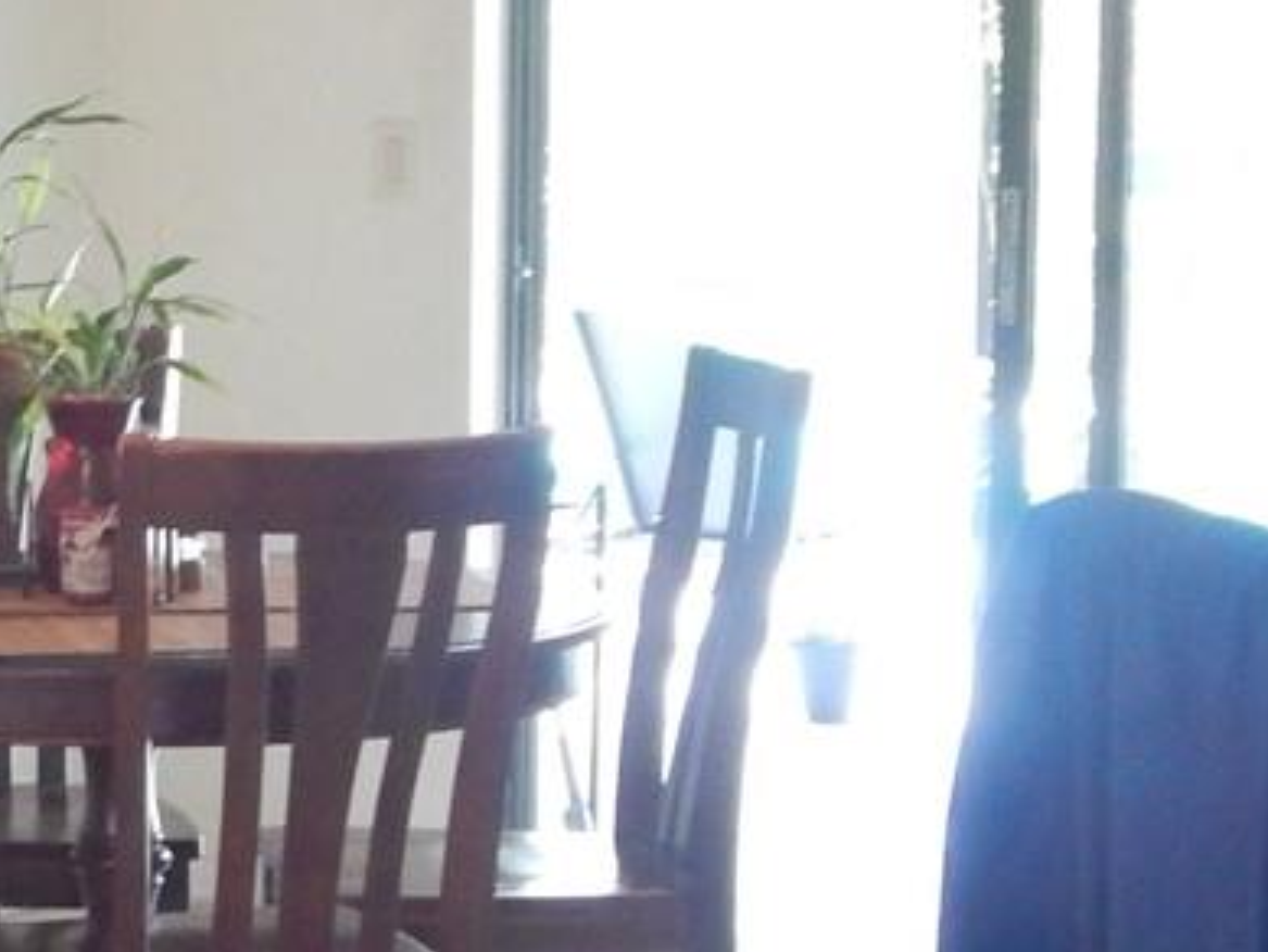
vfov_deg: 10.3
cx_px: -942
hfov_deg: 12.6
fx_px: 5276
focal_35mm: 144
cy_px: 512
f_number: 3.3
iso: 400
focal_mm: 6.1
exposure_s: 1/15
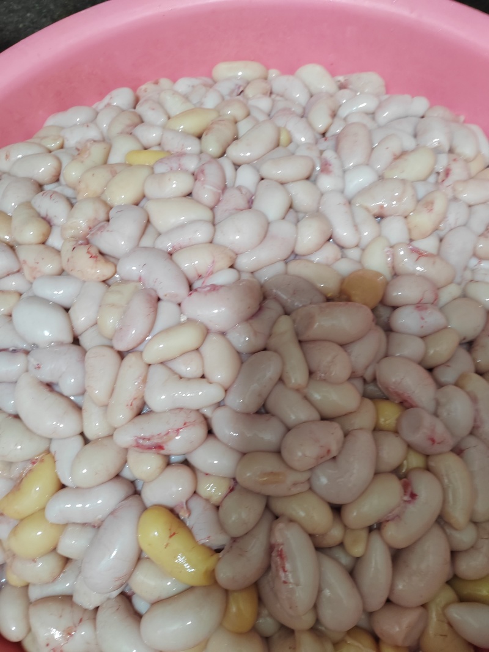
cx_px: 244
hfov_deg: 51.3
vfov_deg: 65.3
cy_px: 326
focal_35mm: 27
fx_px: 509
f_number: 1.9
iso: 1000
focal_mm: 5.52
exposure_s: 1/50
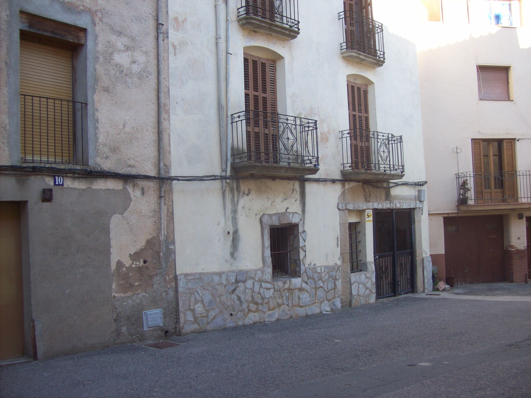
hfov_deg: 51.4
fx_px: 552
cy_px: 199
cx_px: 266
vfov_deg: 39.6
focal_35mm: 36
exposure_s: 1/138
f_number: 2.7
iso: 80
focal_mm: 6
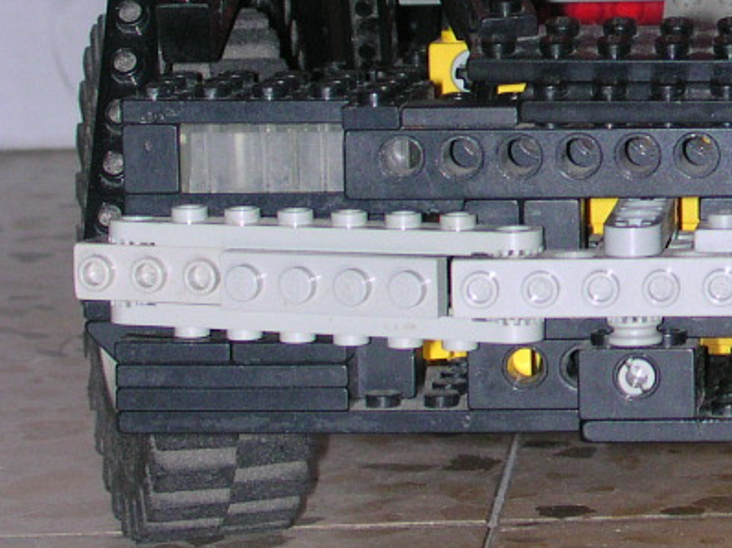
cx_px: 923
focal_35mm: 175
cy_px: 35
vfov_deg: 8.4
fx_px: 3698
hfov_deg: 11.1
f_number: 3.7
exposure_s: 1/60
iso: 100
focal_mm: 10.4
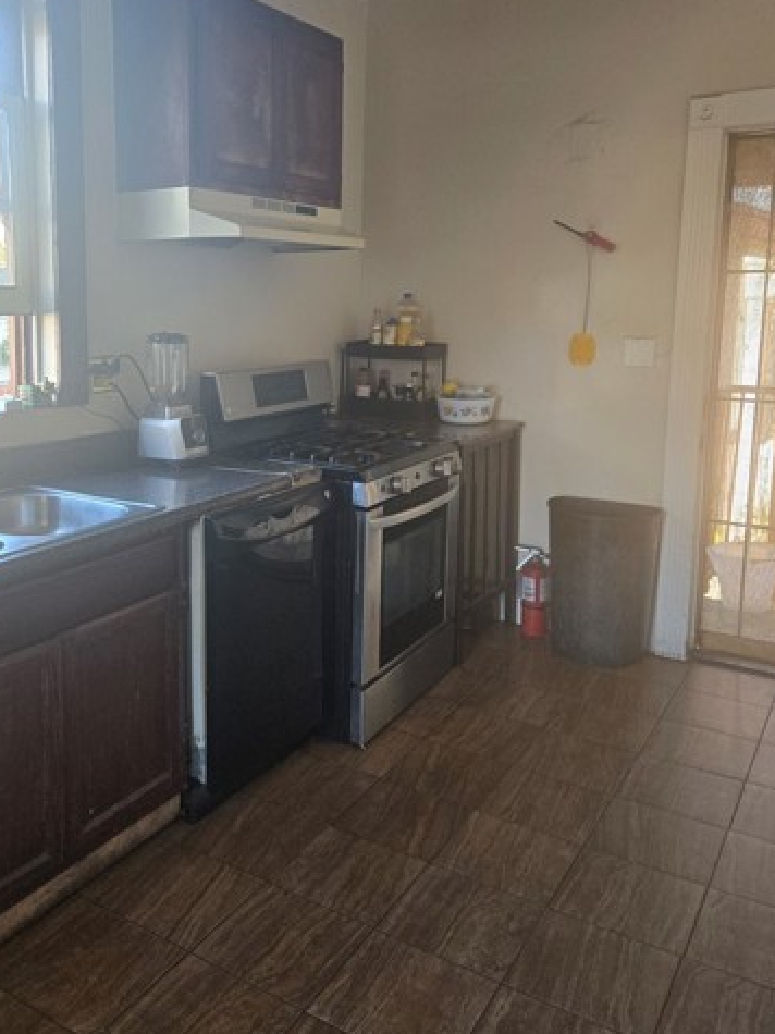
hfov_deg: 45.0
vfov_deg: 58.0
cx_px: 285
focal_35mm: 31
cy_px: 420
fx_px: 926
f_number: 1.8
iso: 200
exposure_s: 1/180
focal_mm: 5.4
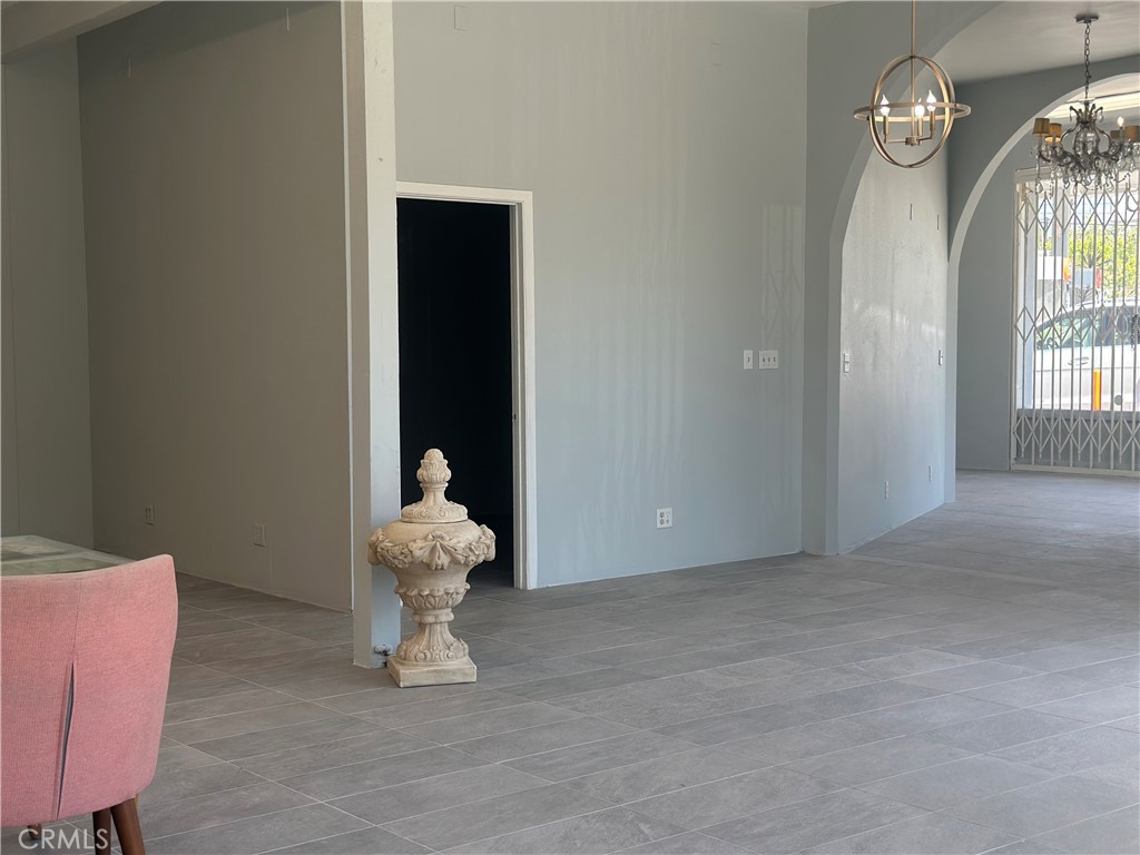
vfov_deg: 30.3
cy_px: 428
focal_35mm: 48
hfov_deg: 39.7
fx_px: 1581
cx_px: 570
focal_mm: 6.86
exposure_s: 1/439
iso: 80
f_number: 1.78
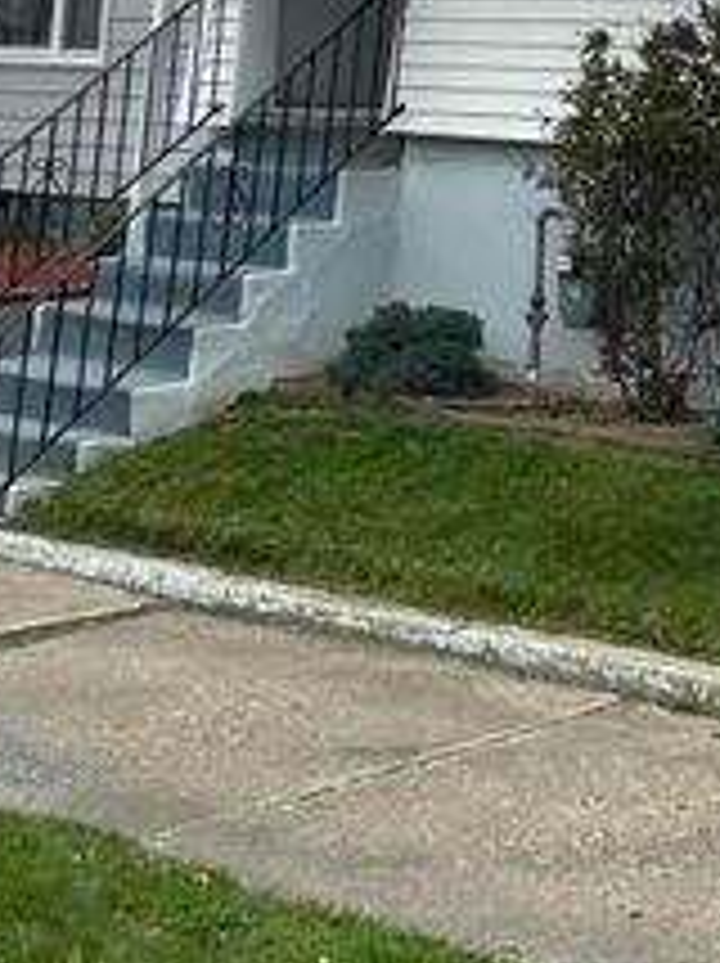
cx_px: 693
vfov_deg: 22.5
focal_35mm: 81
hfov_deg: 17.8
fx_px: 2251
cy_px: -160
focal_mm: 5.7
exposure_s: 1/2208
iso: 50
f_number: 1.5
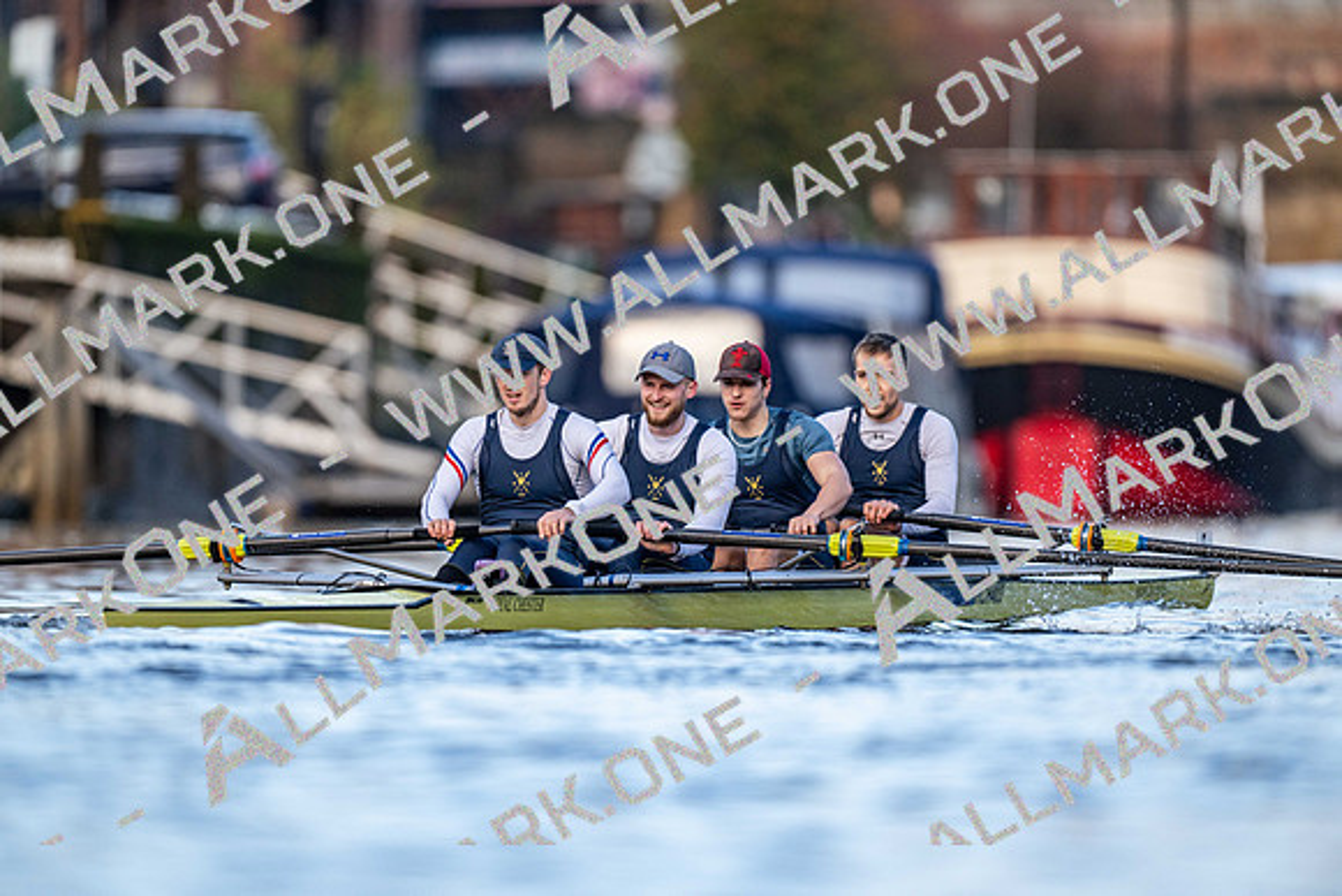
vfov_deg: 2.3
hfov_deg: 3.4
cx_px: 671
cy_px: 448
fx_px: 22371
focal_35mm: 600
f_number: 4
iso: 1400
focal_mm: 600
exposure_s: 1/2500
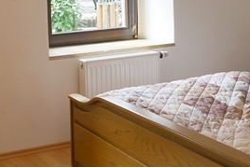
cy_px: -1
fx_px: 500
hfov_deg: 27.6
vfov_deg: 18.4
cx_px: 55
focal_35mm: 72
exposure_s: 1/80
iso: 100
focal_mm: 28
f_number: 4.5
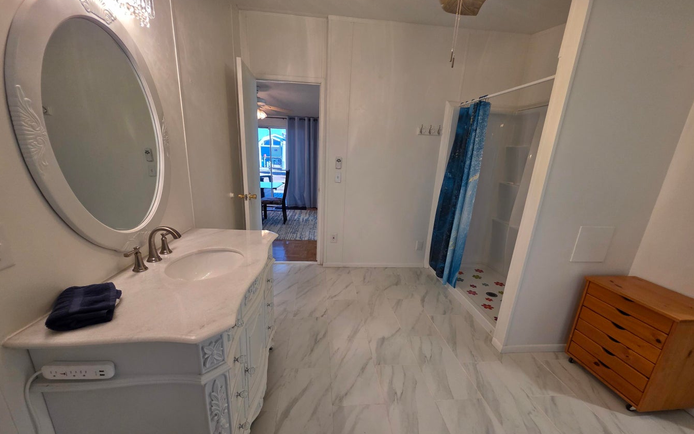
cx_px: 349
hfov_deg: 105.3
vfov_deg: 78.4
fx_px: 265
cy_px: 241
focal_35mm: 14
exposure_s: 1/120
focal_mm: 2.2
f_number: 1.9
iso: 250
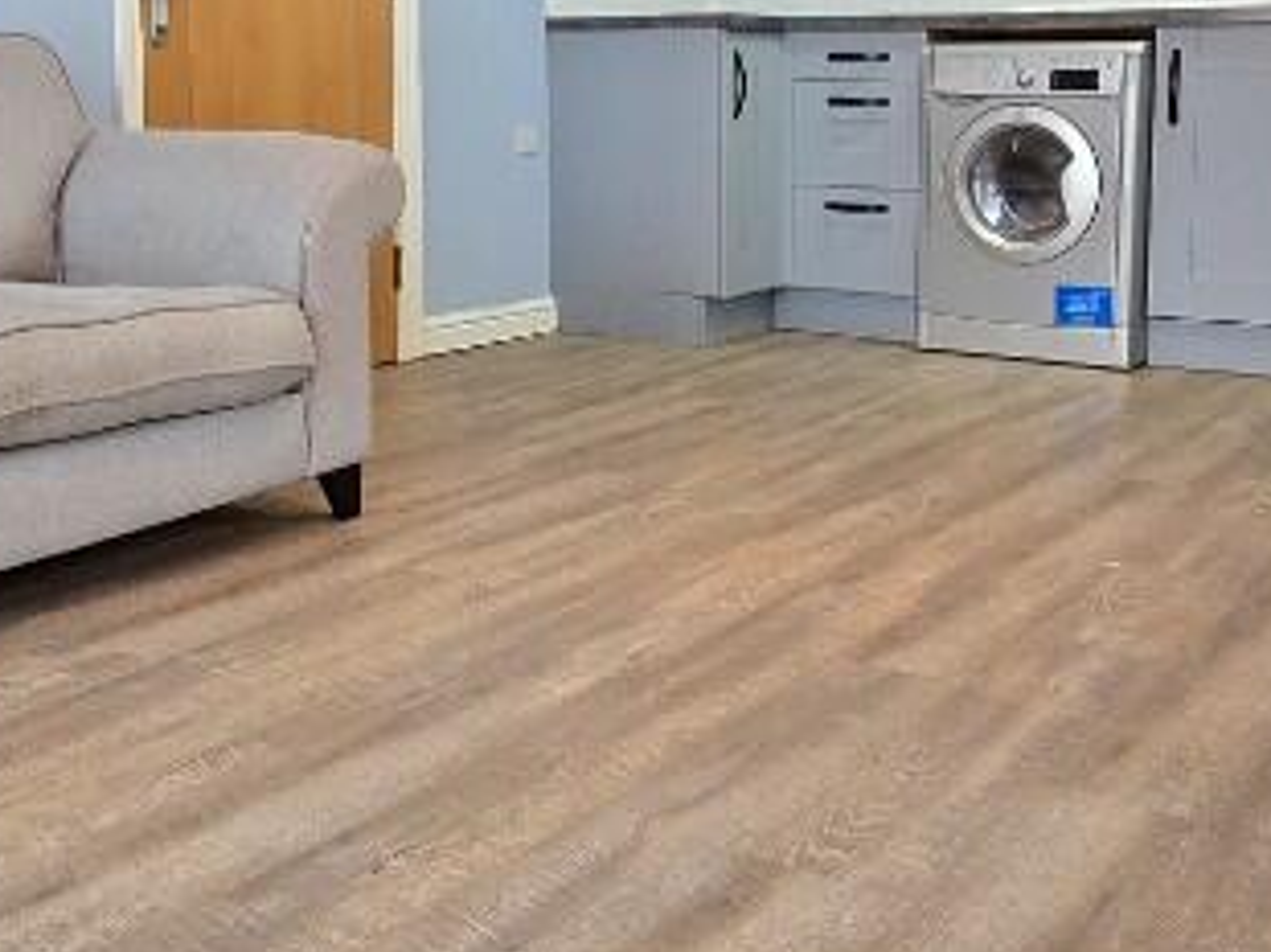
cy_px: 283
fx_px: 1578
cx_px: 529
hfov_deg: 43.7
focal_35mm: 43
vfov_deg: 33.1
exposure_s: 1/50
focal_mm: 2.2
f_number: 2.2
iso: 400
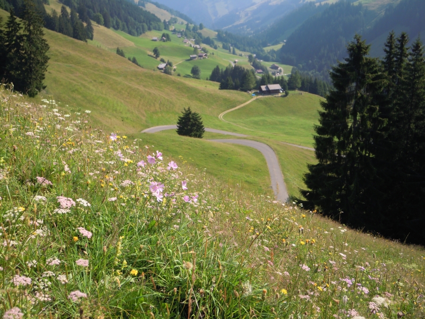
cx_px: 212
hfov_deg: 51.4
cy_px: 160
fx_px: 442
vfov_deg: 39.7
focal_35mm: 36
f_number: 3
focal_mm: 6.4
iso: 100
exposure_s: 1/800
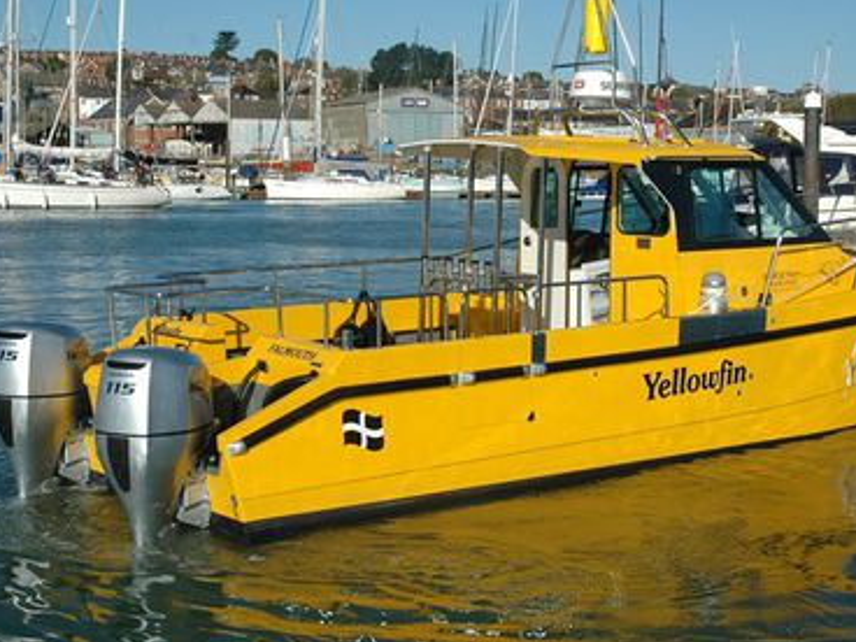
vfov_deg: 24.2
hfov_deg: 31.8
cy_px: 307
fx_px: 1500
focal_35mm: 61
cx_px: 456
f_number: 10
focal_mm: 31
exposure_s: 1/400
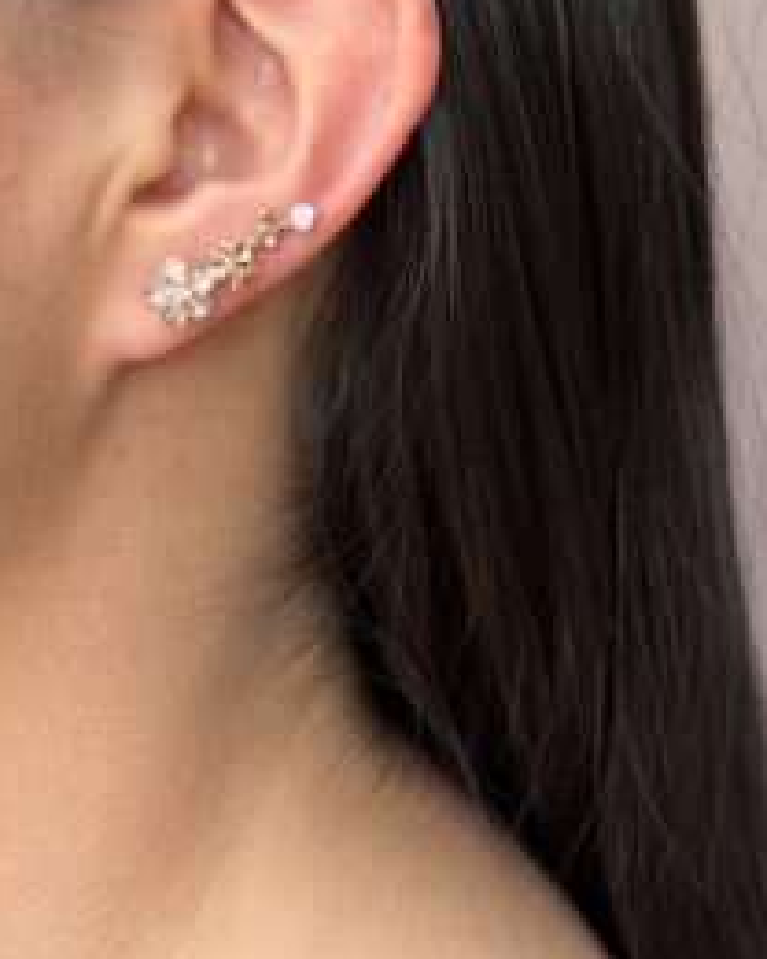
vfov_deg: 26.2
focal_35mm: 72
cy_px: 291
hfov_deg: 21.1
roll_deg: +0.1
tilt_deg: -6.9
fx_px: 2043
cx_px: 218
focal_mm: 6.76
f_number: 1.78
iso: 64
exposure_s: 1/121
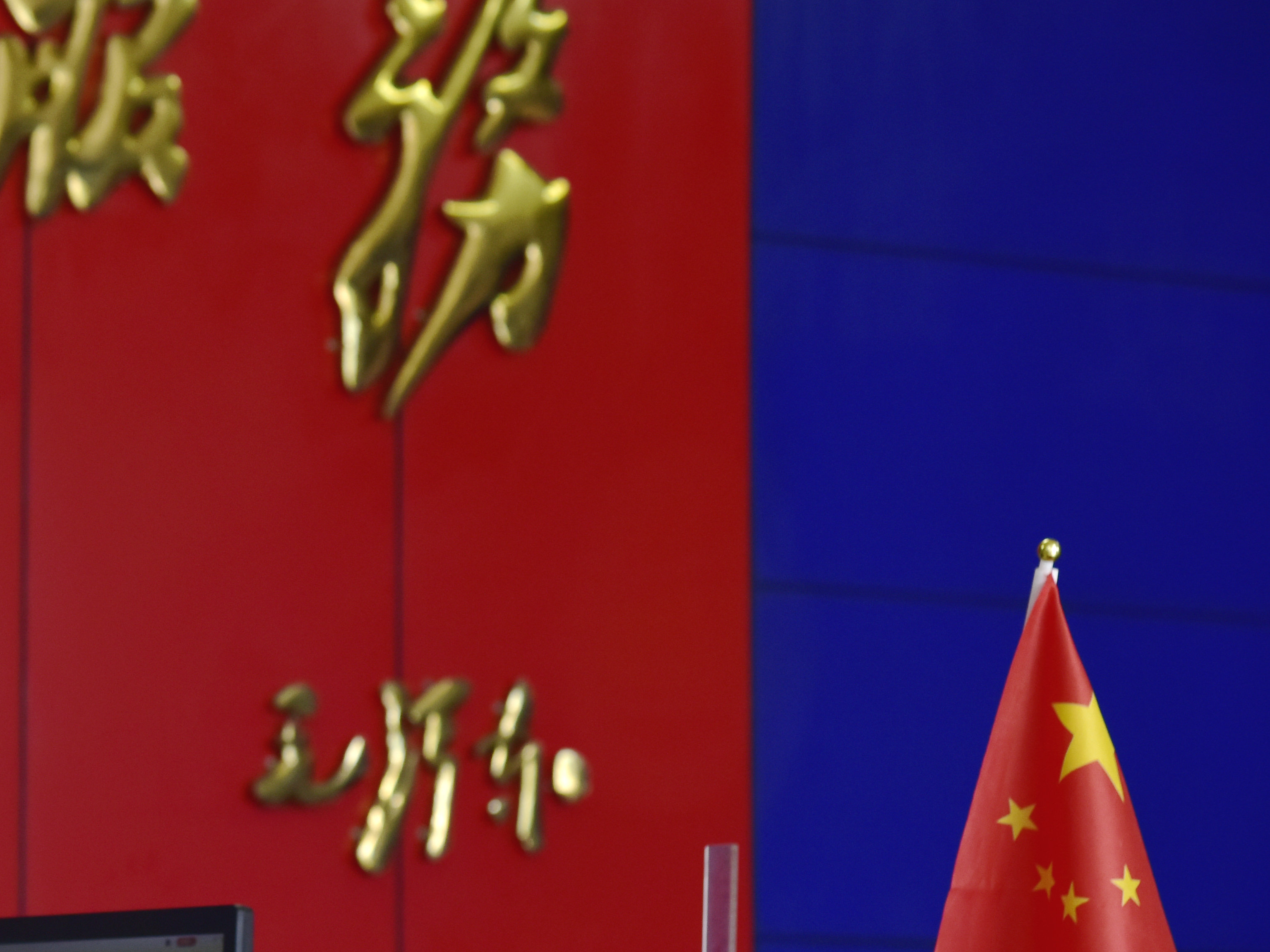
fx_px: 6347
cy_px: 560
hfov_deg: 11.2
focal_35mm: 173
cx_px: -195
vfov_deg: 8.6
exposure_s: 1/200
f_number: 4.5
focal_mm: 75
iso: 400
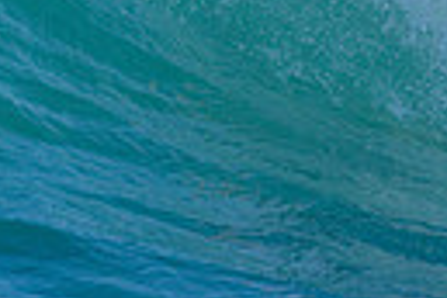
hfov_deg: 0.9
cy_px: -206
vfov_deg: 0.6
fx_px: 27836
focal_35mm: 2242
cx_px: 405
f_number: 5.6
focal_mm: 500
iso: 360
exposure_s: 1/2000
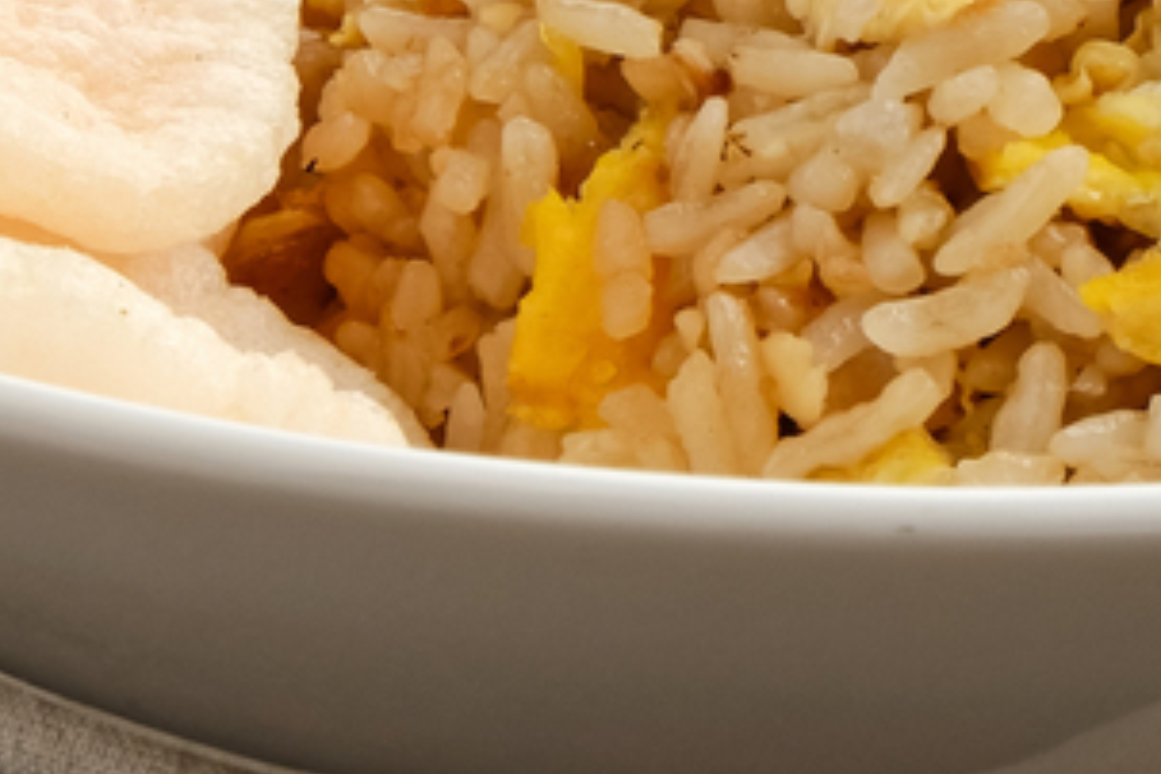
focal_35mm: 345
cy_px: -264
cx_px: 981
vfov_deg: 4.0
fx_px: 11125
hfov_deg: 6.0
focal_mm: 57.9
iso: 500
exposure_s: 1/100
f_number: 14
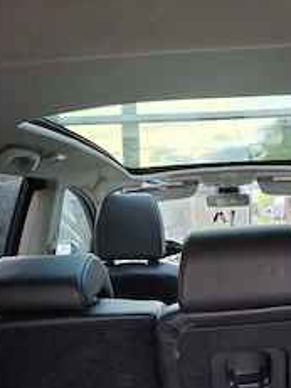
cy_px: 251
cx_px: 241
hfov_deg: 34.7
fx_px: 448
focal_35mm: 40
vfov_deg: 46.2
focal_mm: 5.54
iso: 400
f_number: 1.8
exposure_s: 1/25
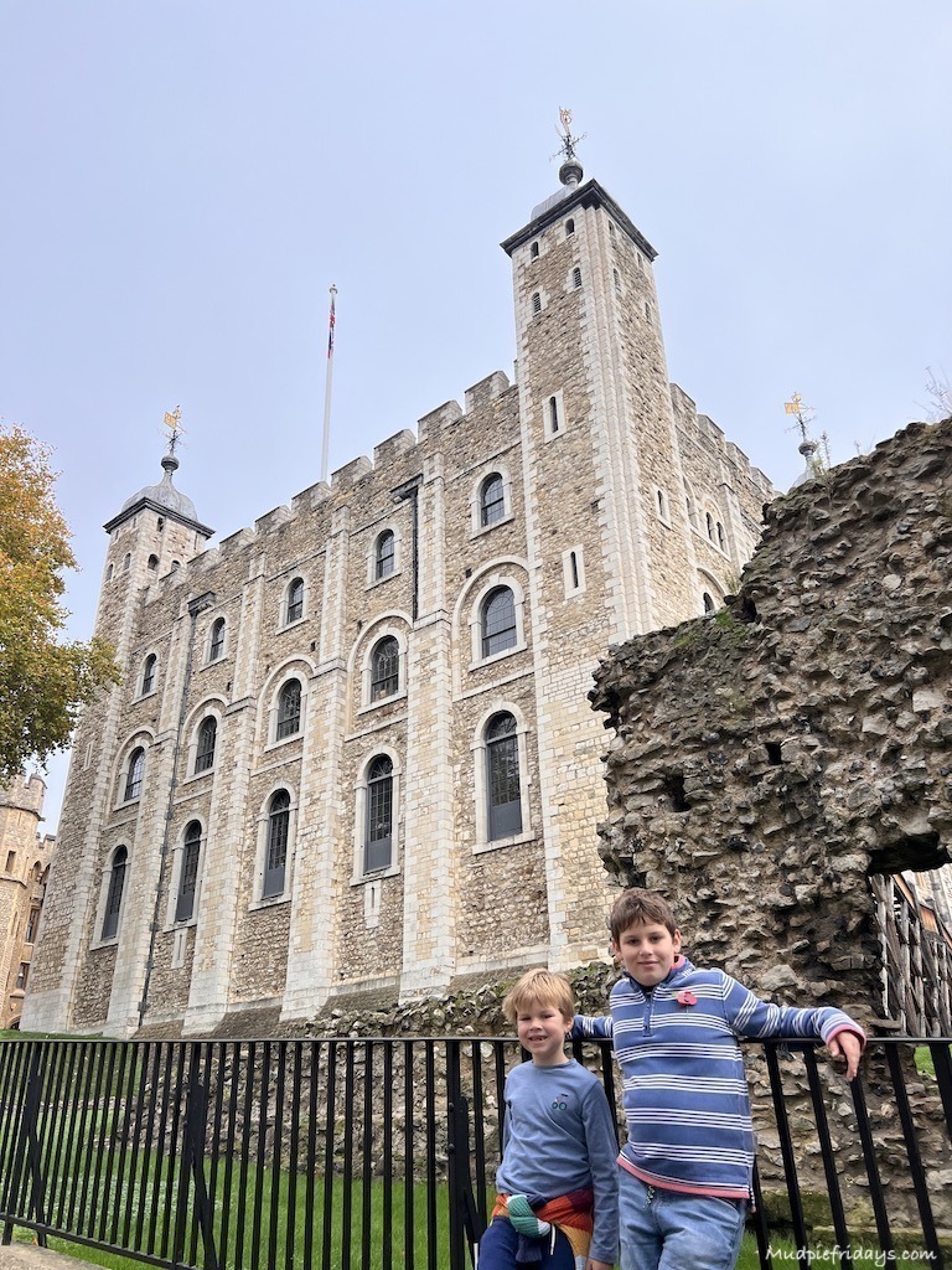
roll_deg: +1.3
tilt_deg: +28.9
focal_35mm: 26
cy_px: 635
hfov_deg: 53.1
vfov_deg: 67.3
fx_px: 953
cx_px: 476
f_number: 1.5
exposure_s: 1/1159
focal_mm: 5.7
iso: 50
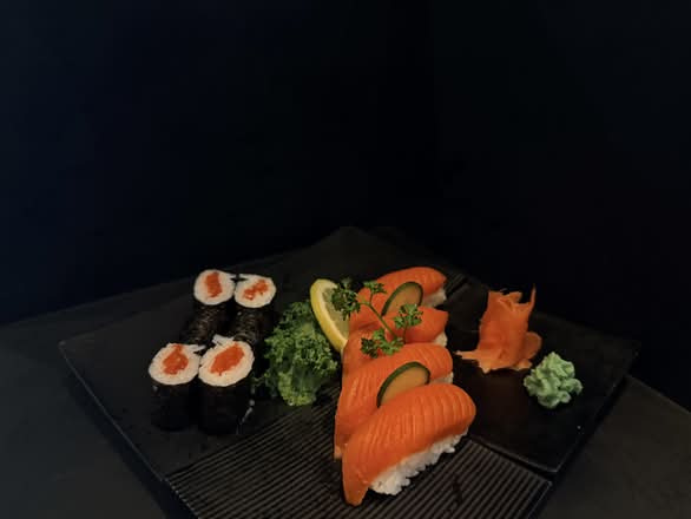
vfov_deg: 56.9
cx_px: 346
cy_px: 260
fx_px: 479
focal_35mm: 24
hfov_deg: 71.6
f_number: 1.78
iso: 200
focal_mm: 6.76
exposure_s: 1/60
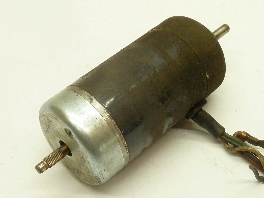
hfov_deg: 52.6
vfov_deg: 40.7
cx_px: 132
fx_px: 267
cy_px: 99
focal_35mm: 35
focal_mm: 5.7
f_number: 3.5
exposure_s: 1/30
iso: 320
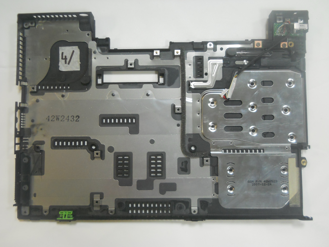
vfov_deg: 35.1
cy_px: 124
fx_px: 390
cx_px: 164
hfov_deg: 45.8
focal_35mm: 41
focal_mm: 6.72
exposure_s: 1/30
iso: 320
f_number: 3.1
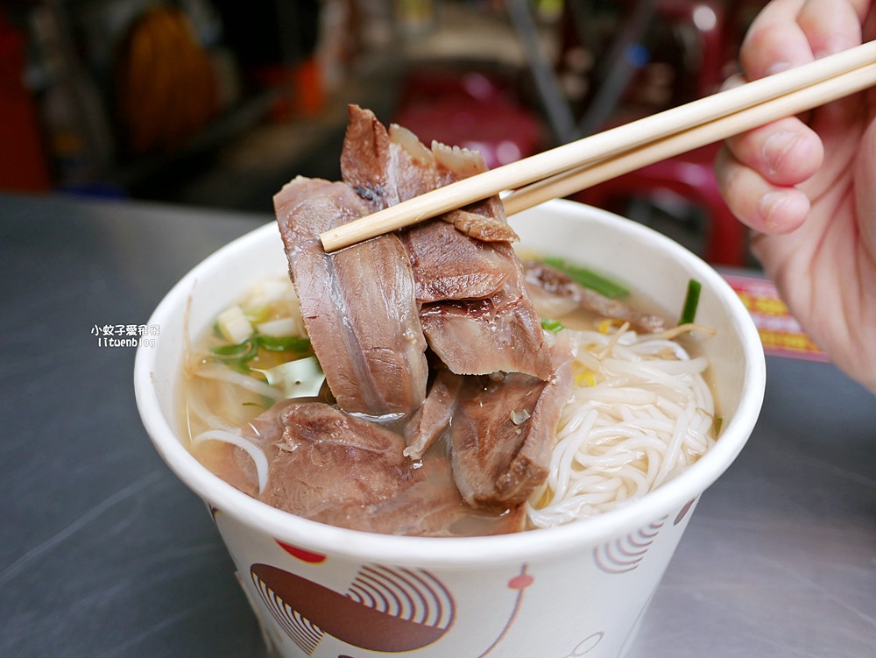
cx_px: 438
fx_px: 709
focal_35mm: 28
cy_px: 329
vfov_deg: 49.8
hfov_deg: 63.4
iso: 200
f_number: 2.5
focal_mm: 14
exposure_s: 1/400
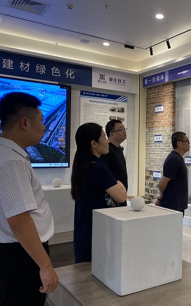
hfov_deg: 30.3
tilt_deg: -1.5
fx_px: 325
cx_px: 193
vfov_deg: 50.4
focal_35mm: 39
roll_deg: -1.6
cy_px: 155
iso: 100
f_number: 1.8
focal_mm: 4.25
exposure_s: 1/100
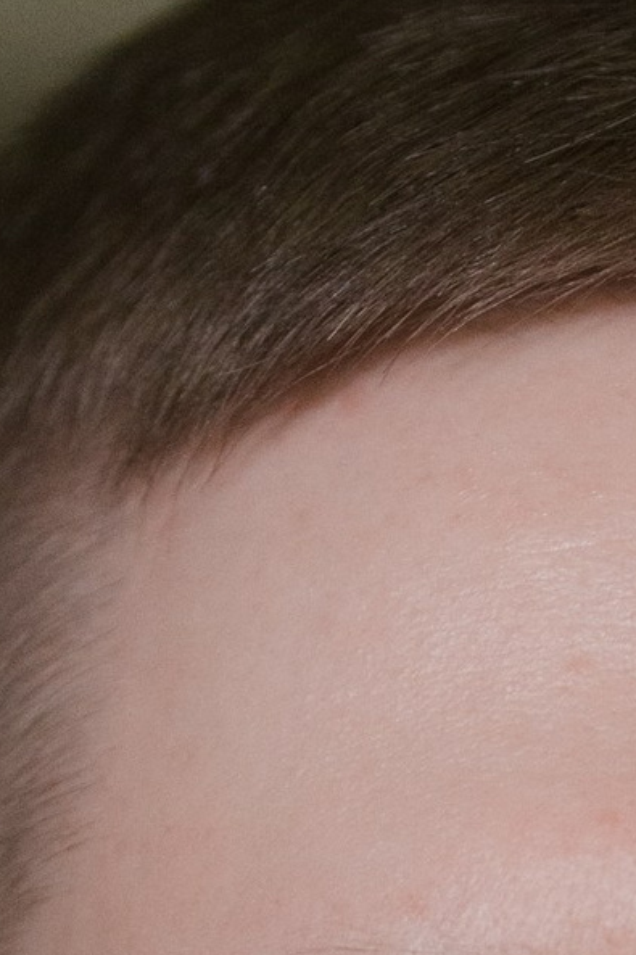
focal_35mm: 324
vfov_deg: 6.1
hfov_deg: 4.2
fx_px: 8590
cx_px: 588
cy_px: 2255
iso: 1000
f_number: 2.2
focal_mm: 50
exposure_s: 1/125
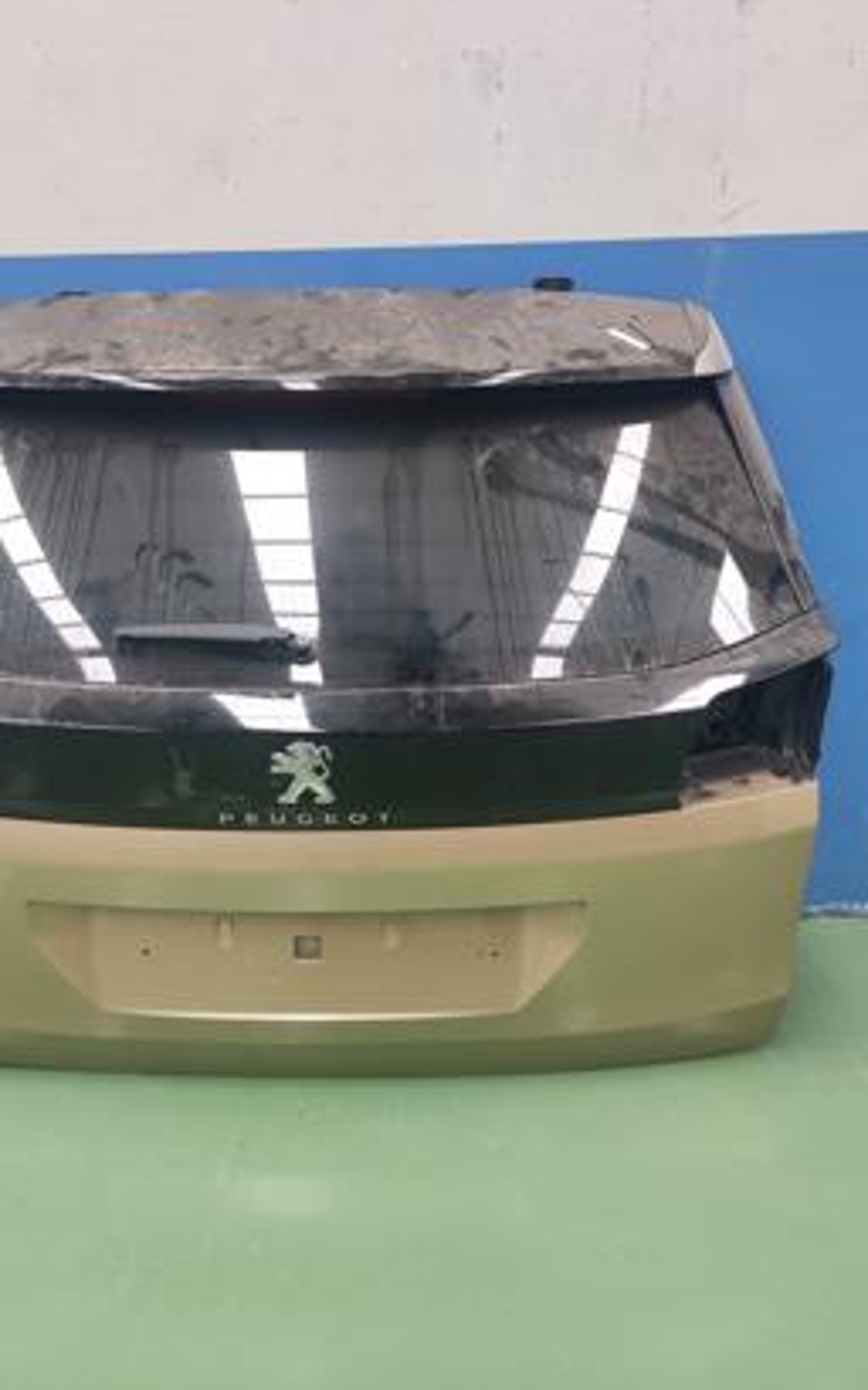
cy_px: 610
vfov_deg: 61.1
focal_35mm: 31
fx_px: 1174
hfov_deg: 40.4
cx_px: 339
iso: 430
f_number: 1.79
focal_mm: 4.7
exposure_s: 1/50
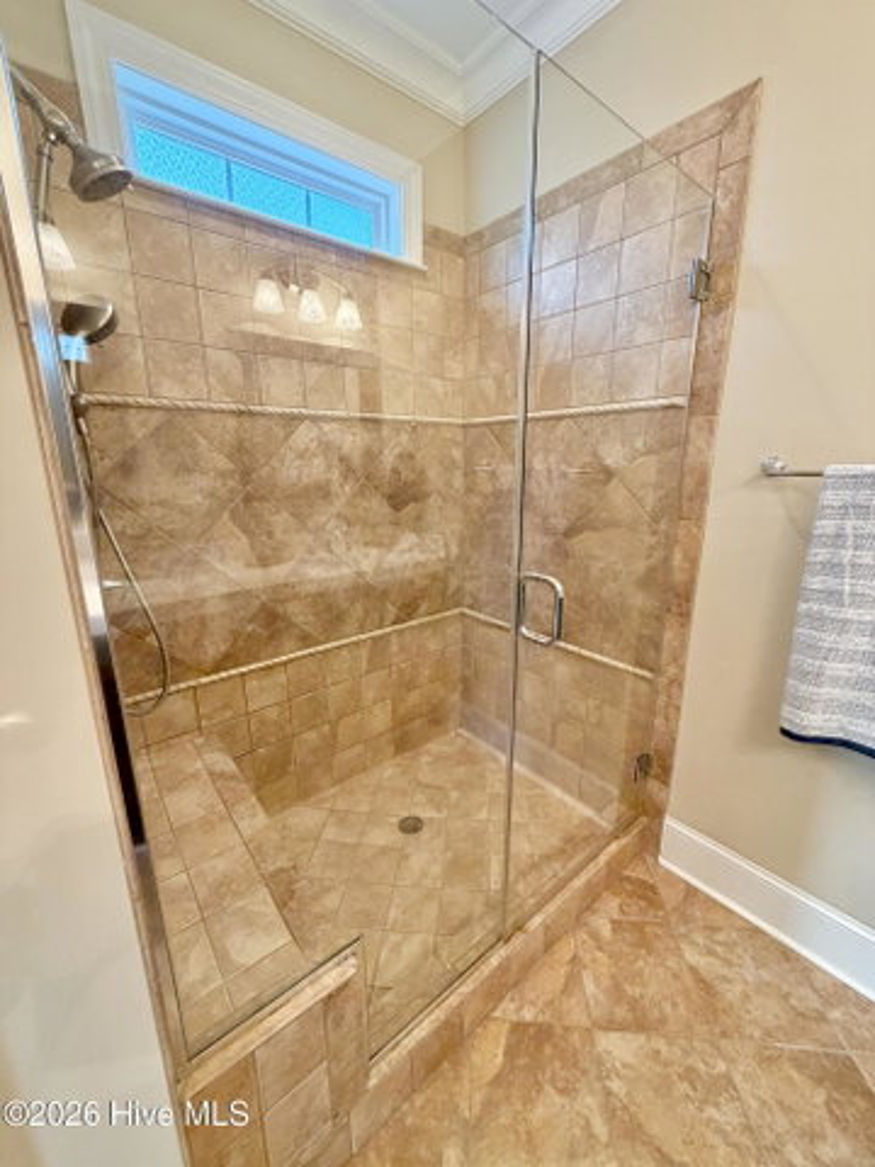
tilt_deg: -14.4
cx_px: 438
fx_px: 472
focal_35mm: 14
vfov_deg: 102.1
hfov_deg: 85.7
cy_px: 584
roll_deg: +0.3
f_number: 2.2
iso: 320
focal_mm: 2.22
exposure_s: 1/60
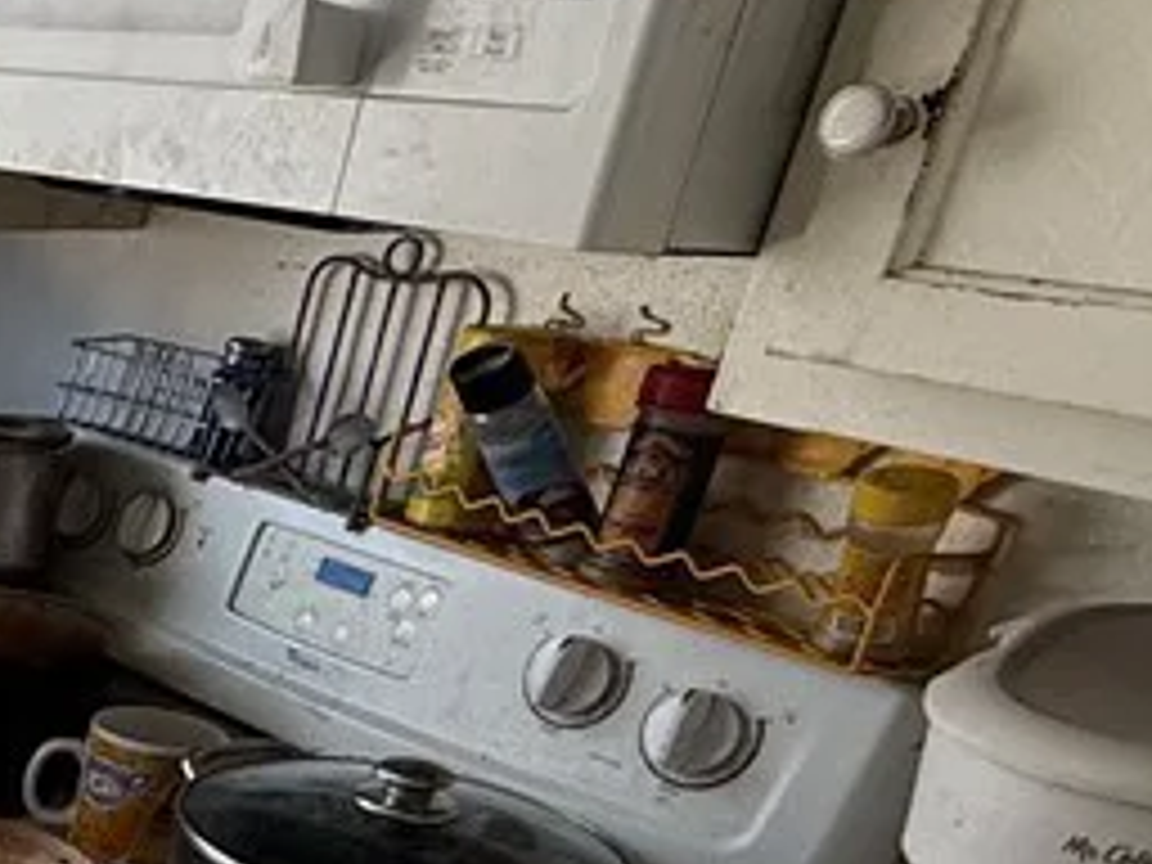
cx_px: -711
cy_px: 832
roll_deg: -1.3
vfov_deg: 25.0
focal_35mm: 56
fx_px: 1864
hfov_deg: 24.1
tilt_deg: -25.0
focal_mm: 2.22
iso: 64
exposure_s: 1/243
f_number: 2.2
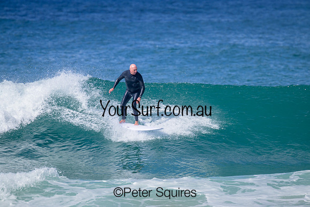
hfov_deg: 2.6
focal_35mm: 800
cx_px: 155
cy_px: 104
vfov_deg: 1.7
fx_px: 6890
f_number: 11
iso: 800
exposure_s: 1/2000
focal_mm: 800
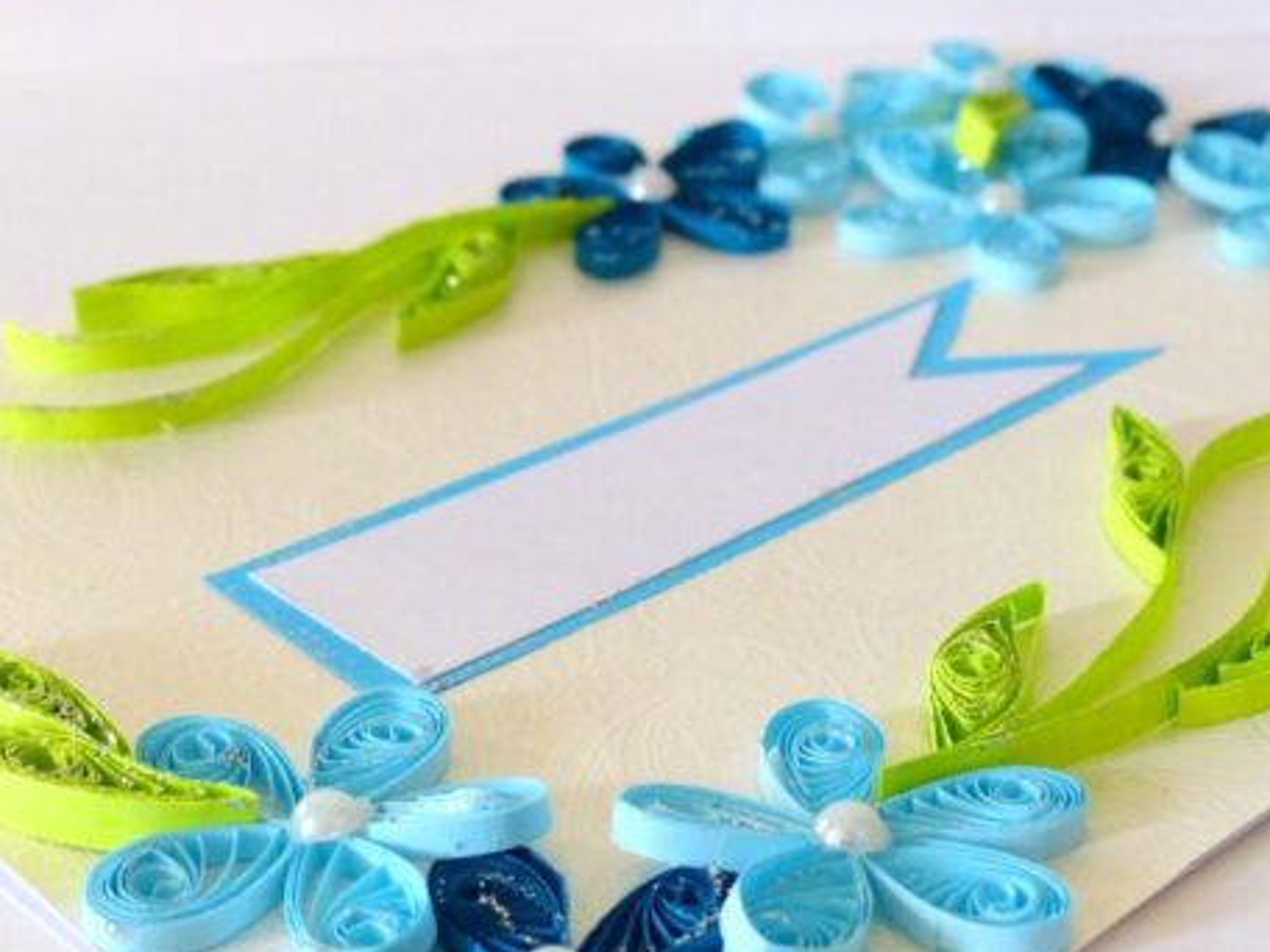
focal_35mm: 71
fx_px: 2605
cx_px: 746
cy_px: 457
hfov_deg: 27.4
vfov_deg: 20.7
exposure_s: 1/60
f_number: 2.8
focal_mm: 9.8
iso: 400
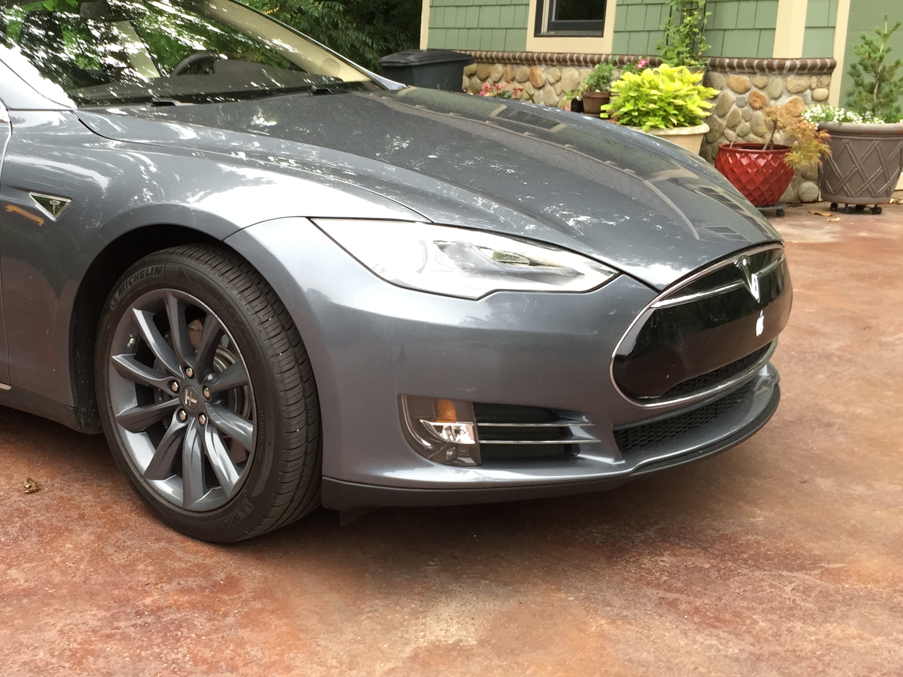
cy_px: 375
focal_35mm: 46
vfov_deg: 31.5
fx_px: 1200
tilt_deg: -13.3
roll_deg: -0.2
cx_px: 190
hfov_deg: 39.7
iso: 40
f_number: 2.2
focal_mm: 4.15
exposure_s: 1/120
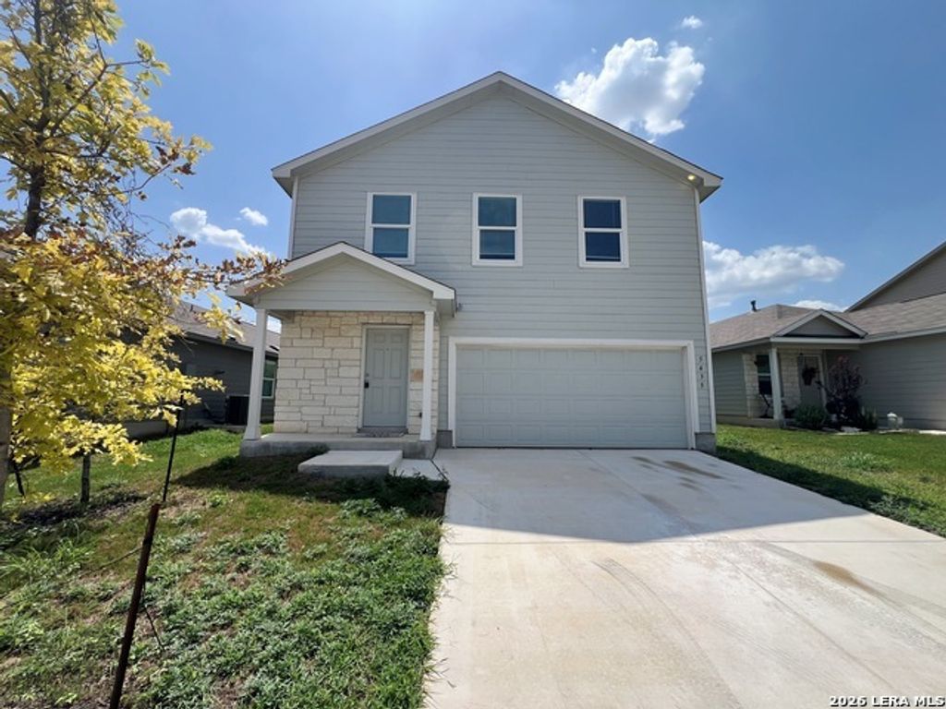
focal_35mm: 13
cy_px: 354
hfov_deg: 106.2
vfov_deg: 89.9
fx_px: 355
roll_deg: -0.8
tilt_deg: +6.4
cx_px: 473
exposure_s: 1/1647
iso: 32
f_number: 1.8
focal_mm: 1.57
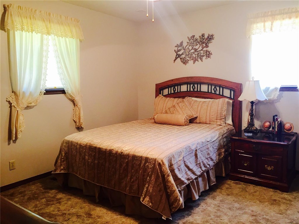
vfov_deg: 48.2
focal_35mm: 29
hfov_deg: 61.7
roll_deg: -1.3
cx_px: 150
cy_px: 112
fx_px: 250
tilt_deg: -6.1
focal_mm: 4.15
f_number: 2.2
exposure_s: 1/30
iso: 160
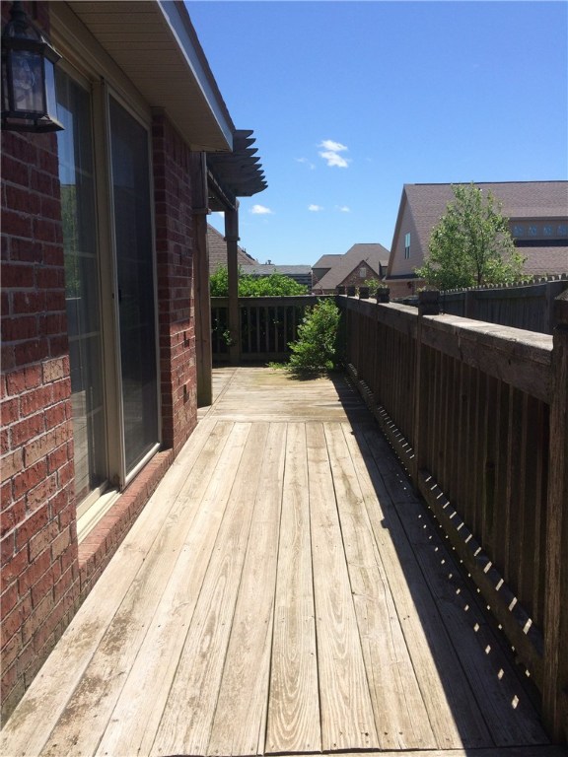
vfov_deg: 61.7
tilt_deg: -8.5
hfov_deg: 48.2
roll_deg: +1.9
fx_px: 634
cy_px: 378
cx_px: 284
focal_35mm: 29
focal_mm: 4.15
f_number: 2.2
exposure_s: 1/1953
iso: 32
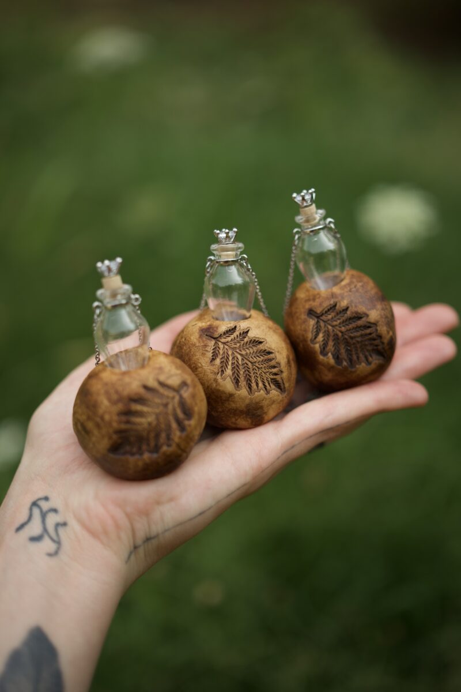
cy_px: 346
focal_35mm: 50
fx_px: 960
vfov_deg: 39.6
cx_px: 230
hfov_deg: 27.0
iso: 125
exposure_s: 1/950
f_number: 1.4
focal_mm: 33
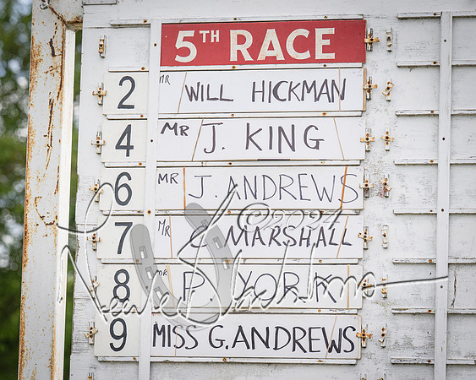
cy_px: 192
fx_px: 2154
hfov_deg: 12.6
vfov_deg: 10.1
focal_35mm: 153
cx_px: 254
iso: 400
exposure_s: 1/1600
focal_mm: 96
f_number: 4
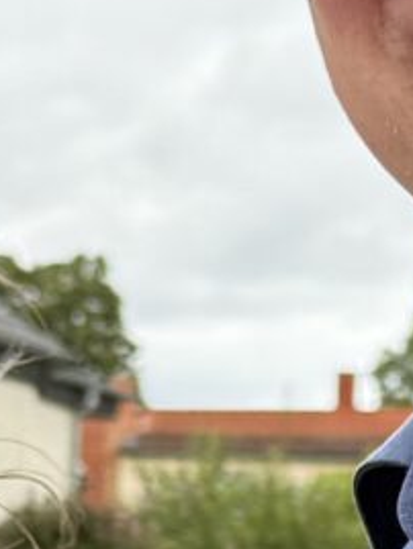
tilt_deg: -2.9
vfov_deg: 8.4
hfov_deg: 6.5
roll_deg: -1.7
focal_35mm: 228
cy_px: 884
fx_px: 3624
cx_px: 204
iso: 100
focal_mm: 6.76
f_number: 1.78
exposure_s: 1/1032
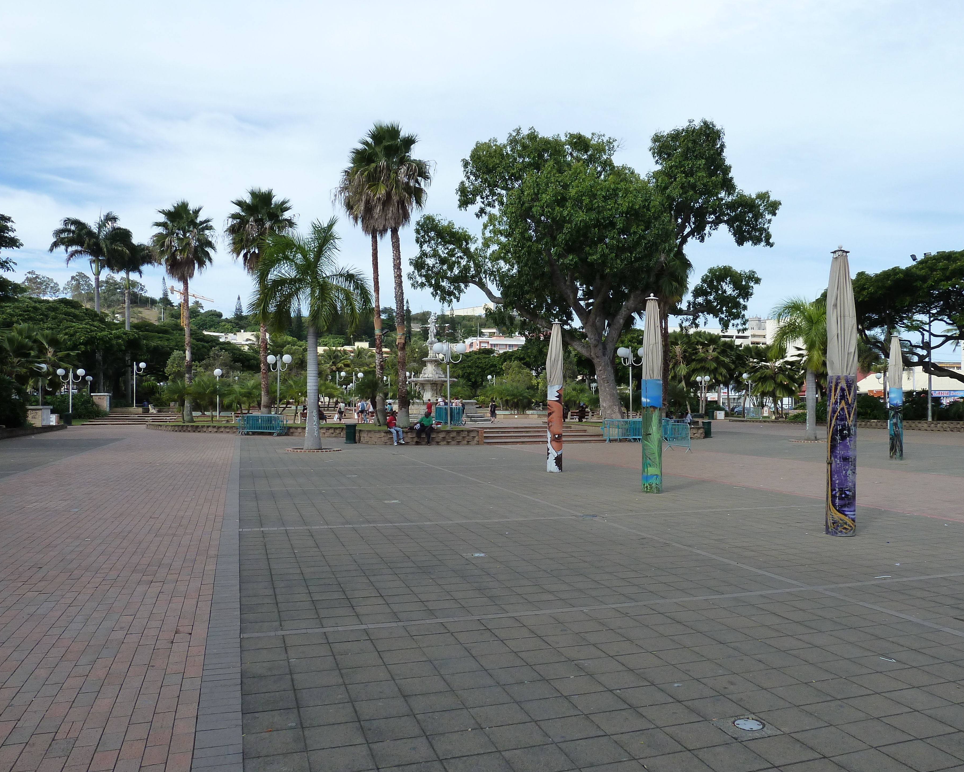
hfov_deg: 63.9
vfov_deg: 53.2
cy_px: 400
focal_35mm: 27
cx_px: 527
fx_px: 770
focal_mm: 4.1
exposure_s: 1/400
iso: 125
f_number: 4.5
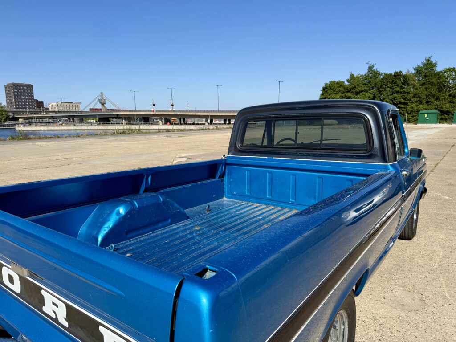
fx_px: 316
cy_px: 171
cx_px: 228
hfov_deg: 71.6
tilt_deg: -8.6
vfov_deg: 56.8
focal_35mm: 24
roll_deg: +1.5
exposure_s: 1/4673
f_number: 1.78
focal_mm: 6.76
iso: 80
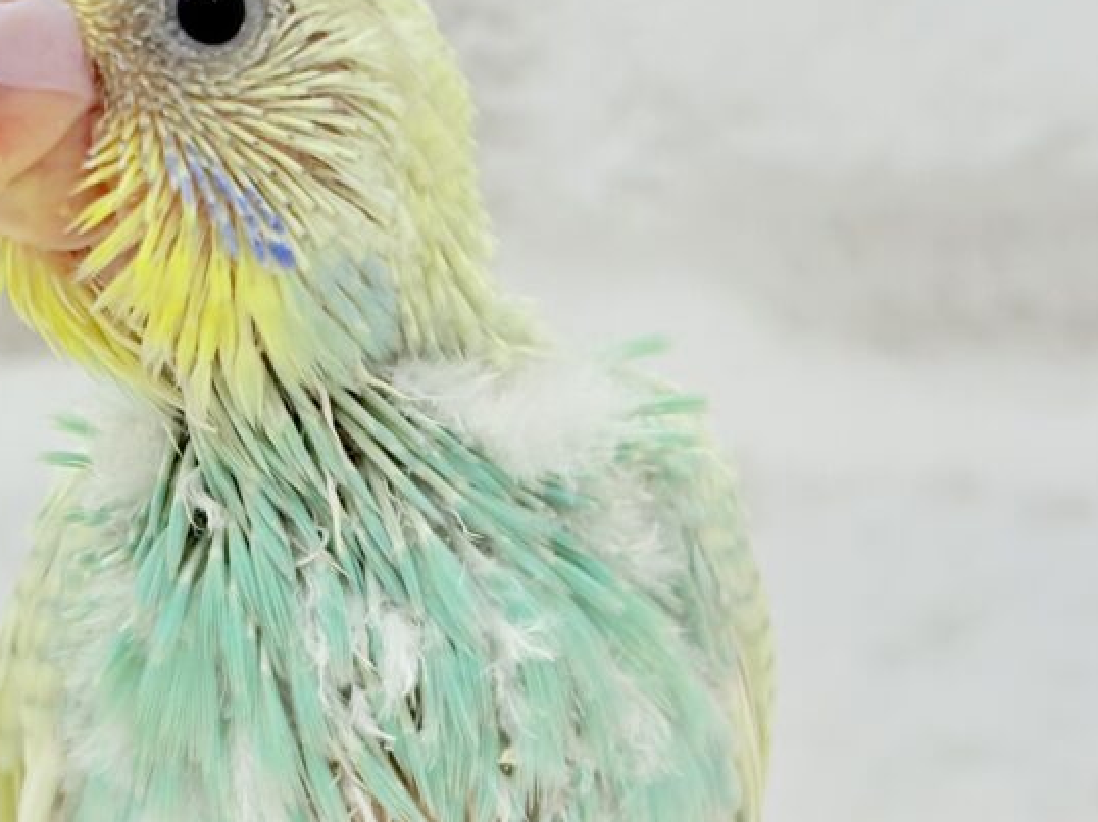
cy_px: 565
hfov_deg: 16.8
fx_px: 3678
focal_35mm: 116
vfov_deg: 12.7
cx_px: 214
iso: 50
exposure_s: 1/100
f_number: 1.6
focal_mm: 5.96
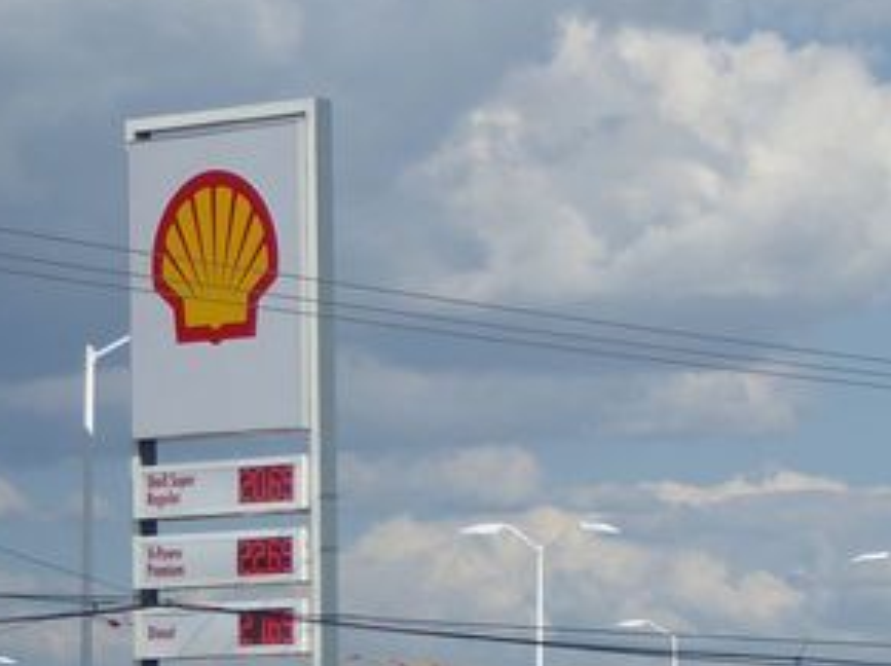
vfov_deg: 6.7
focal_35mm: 219
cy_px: 755
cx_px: 1144
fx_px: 5630
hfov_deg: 8.9
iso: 80
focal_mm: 13.2
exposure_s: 1/800
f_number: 4.6
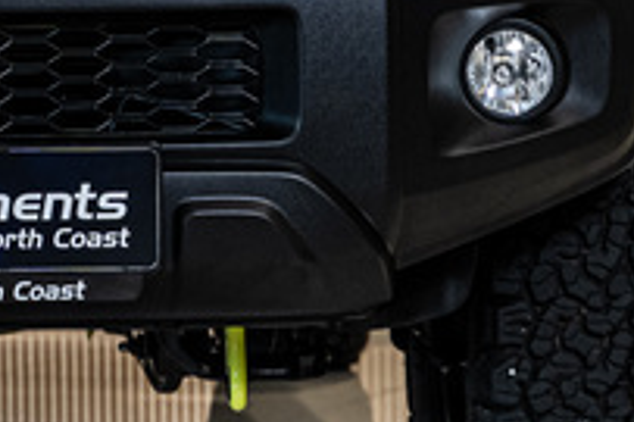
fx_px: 6651
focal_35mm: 378
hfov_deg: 5.4
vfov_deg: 3.6
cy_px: -225
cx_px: -111
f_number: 4
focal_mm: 75
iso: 500
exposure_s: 1/125
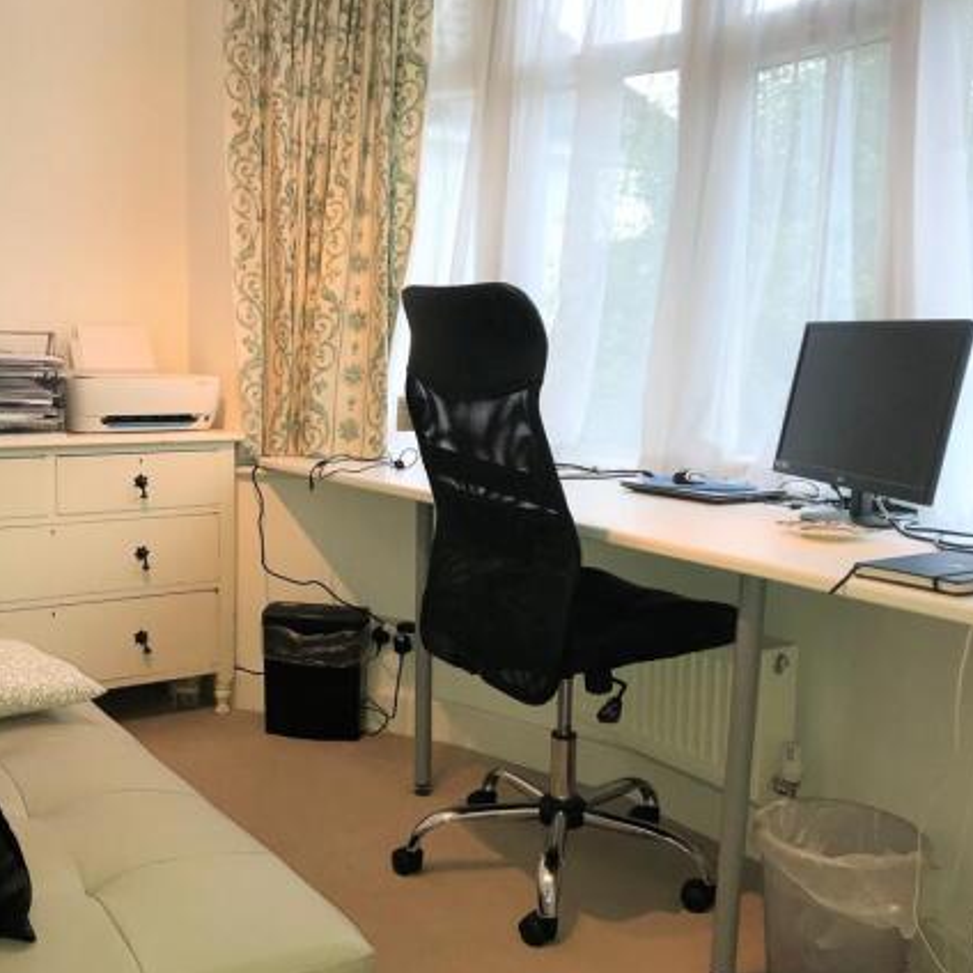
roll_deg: +0.7
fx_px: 1081
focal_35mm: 34
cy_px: 490
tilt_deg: -6.7
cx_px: 368
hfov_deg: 48.0
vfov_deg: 48.5
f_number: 1.8
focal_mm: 3.99
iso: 20
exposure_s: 1/63
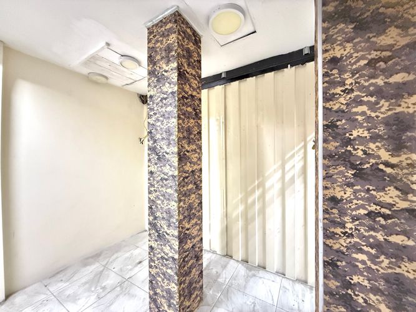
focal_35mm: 14
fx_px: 168
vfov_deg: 85.7
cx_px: 208
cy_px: 156
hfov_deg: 102.1
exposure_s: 1/40
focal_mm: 2.22
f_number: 2.2
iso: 1600
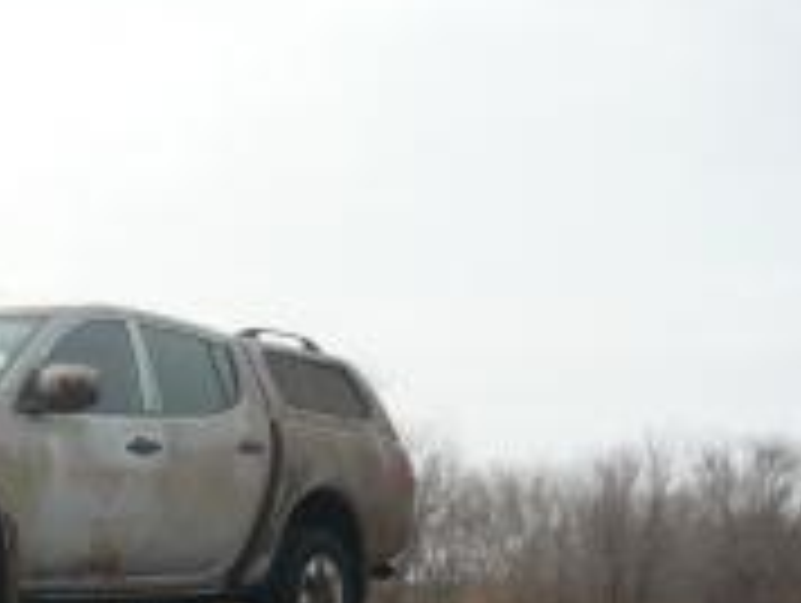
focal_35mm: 74
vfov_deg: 19.6
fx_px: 1715
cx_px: 18
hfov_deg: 25.1
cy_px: 540
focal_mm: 5.5
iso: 100
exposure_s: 1/160
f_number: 8
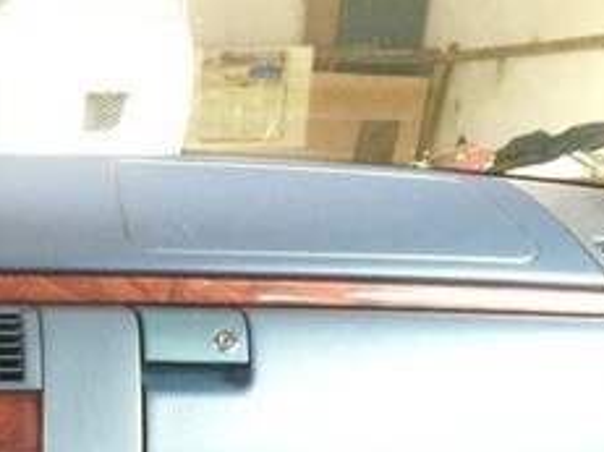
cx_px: -105
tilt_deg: -17.6
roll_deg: -0.1
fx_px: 1447
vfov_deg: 16.7
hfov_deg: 22.0
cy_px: 600
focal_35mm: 83
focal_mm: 4.15
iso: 200
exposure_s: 1/33
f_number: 2.2
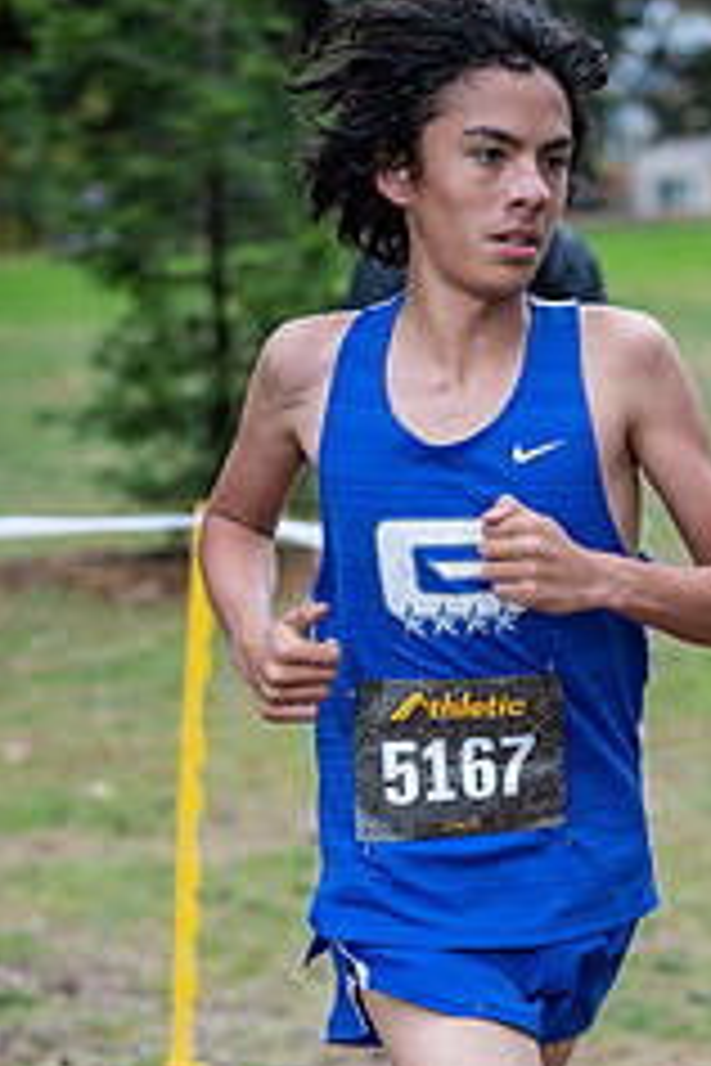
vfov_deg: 13.8
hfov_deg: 9.3
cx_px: 490
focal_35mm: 148
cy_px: 922
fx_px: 4384
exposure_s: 1/1000
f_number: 2.8
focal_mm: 78
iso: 640
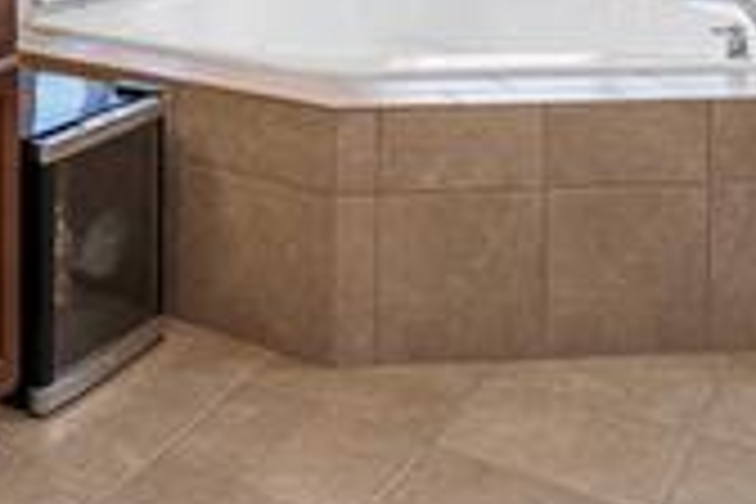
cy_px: -238
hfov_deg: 28.9
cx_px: -130
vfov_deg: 19.6
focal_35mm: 61
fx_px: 1281
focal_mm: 16
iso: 500
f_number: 8
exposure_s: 1/15
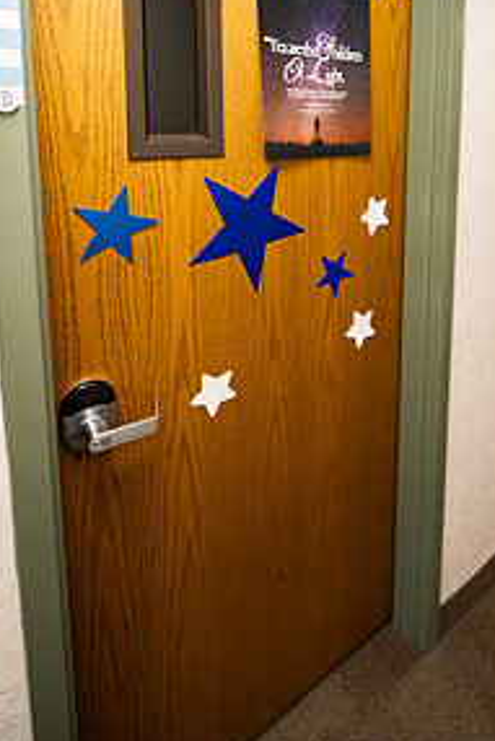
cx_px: 303
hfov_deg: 56.7
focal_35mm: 22
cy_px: 176
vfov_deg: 72.5
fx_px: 453
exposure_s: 1/250
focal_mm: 14
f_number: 2.8
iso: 640
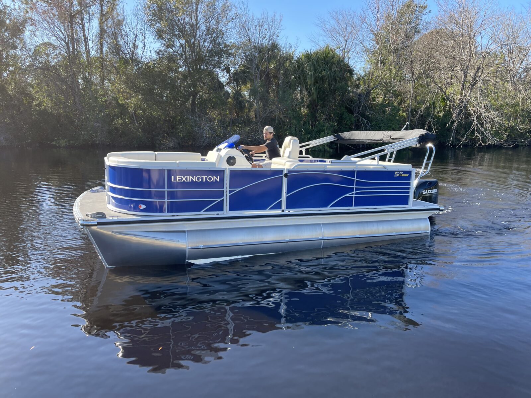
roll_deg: -0.2
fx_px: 399
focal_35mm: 26
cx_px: 266
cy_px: 199
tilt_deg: -10.5
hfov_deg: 67.3
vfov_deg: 53.1
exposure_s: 1/780
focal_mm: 5.1
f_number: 1.6
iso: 32
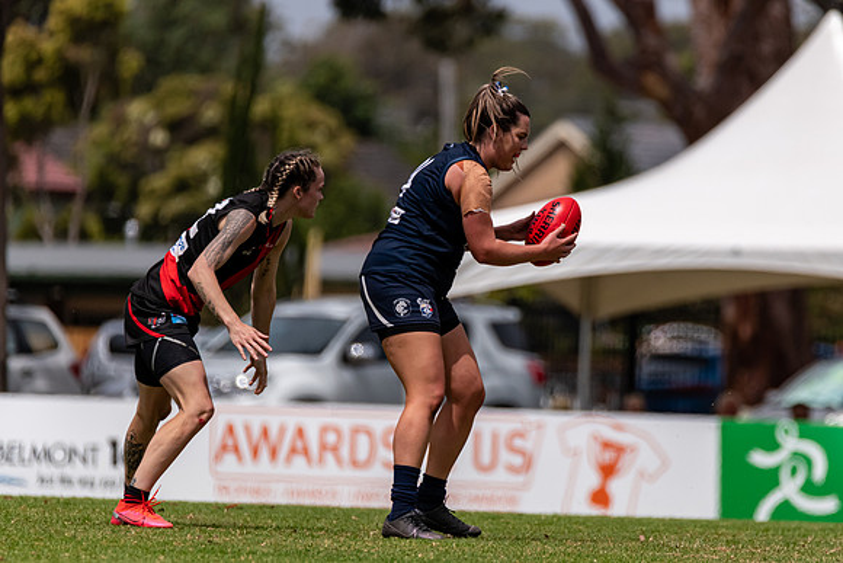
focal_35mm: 618
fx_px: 14477
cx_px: 521
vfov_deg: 2.2
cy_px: 313
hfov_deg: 3.3
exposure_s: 1/6400
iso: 800
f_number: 6.3
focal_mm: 500
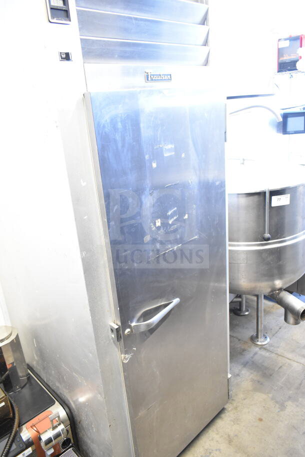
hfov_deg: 48.0
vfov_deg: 67.4
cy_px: 228
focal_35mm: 27
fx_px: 343
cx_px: 152
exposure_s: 1/30
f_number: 3.5
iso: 2000
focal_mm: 18
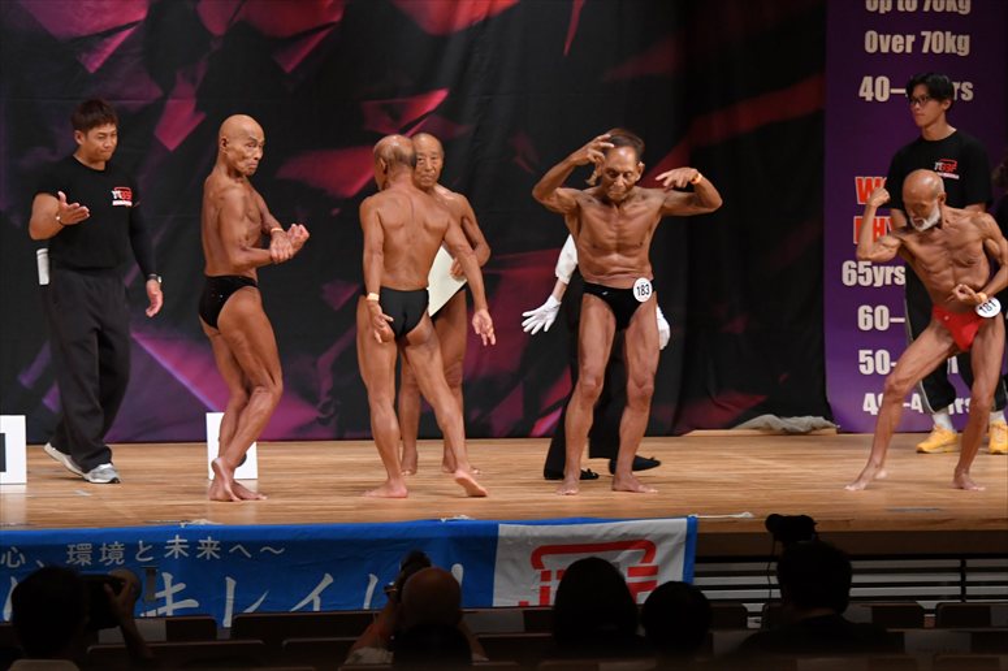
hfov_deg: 11.2
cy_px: 336
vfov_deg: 7.5
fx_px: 5122
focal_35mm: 183
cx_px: 504
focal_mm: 122
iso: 3600
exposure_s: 1/400
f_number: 5.6
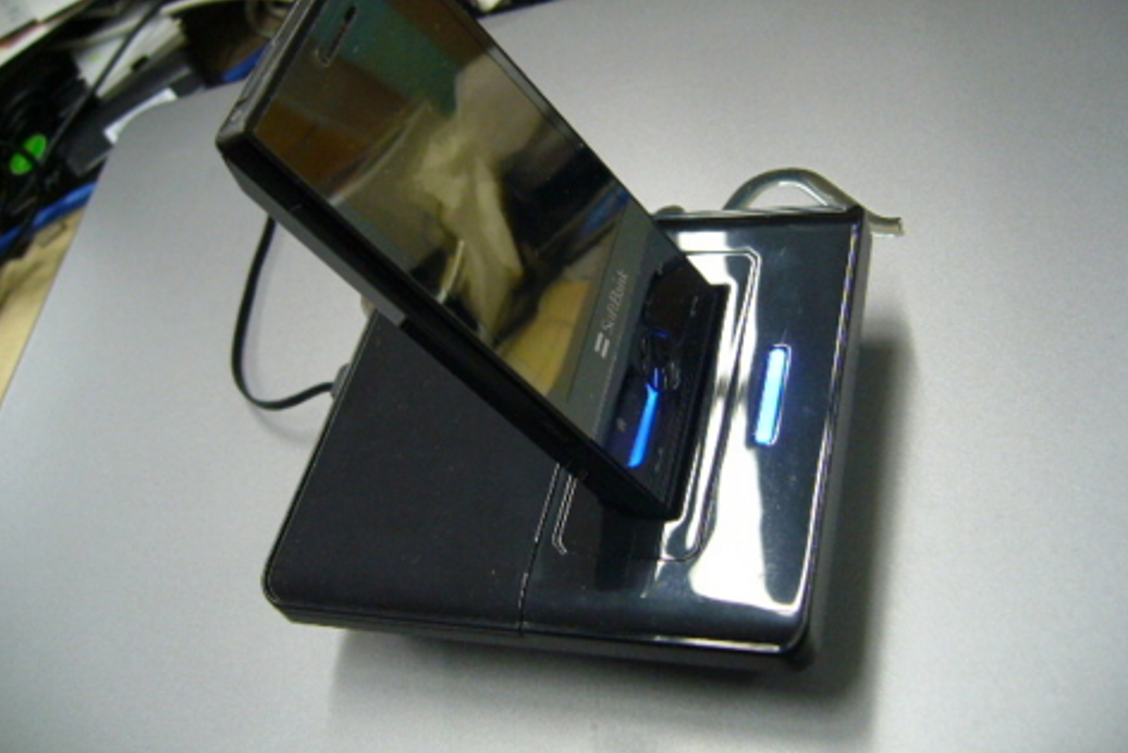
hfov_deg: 51.9
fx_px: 1160
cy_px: 325
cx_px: 564
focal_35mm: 37
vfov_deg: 35.9
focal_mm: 5.8
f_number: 2.8
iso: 125
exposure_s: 1/15
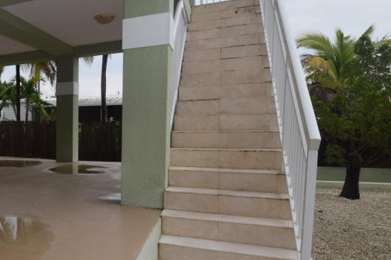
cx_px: -34
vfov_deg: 39.8
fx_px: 358
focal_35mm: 33
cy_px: 154
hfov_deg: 44.5
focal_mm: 10
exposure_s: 1/160
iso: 100
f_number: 6.3
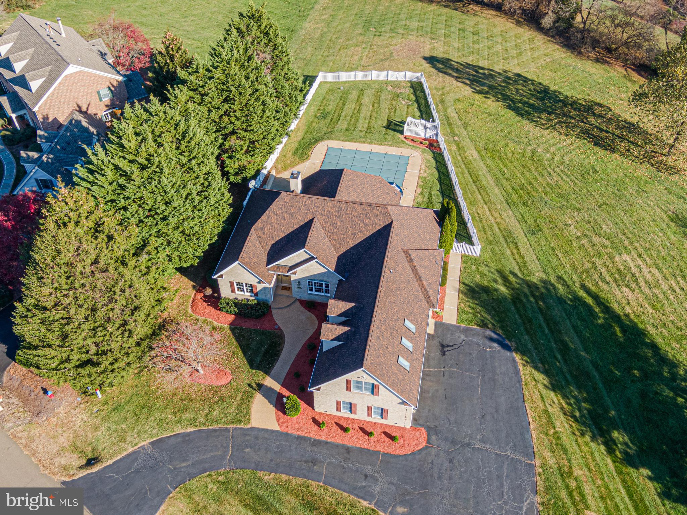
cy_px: 258
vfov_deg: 41.8
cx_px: 344
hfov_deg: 54.0
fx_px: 675
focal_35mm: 34
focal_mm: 5.82
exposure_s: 1/800
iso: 100
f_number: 3.2
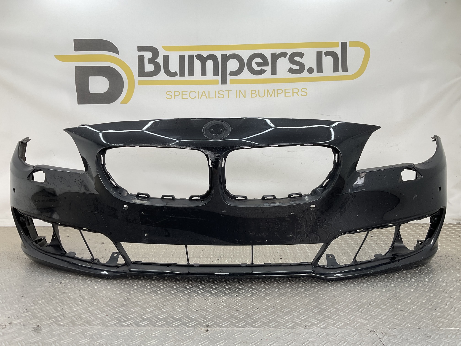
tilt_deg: -6.3
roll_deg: -0.4
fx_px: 386
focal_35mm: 29
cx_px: 230
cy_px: 173
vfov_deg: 48.2
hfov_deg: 61.7
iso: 16
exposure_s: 1/122
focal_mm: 3
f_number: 1.8
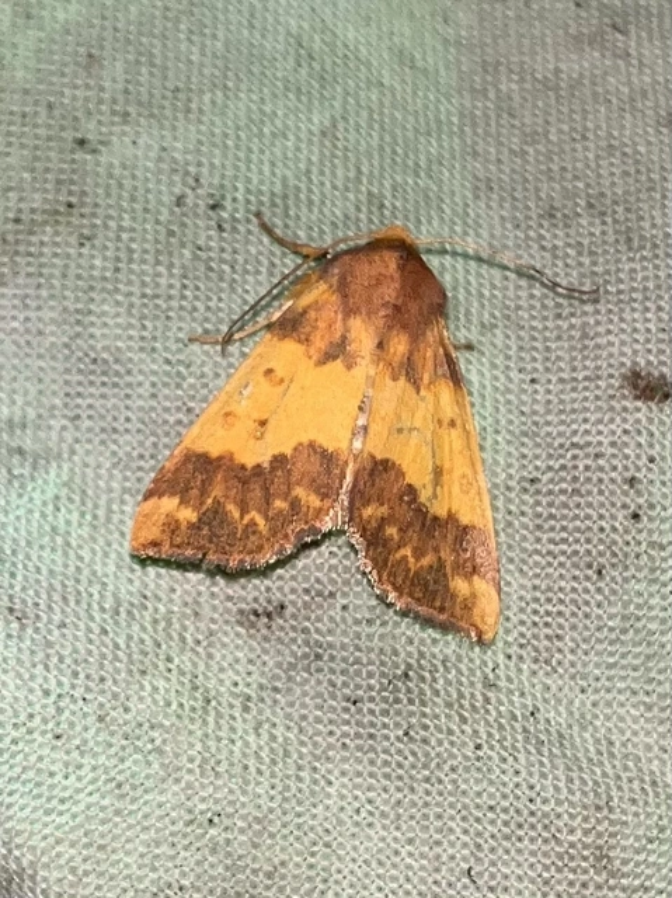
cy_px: 449
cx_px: 336
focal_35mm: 26
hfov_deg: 53.0
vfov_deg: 67.3
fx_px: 674
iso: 32
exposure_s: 1/80
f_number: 1.6
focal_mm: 5.1
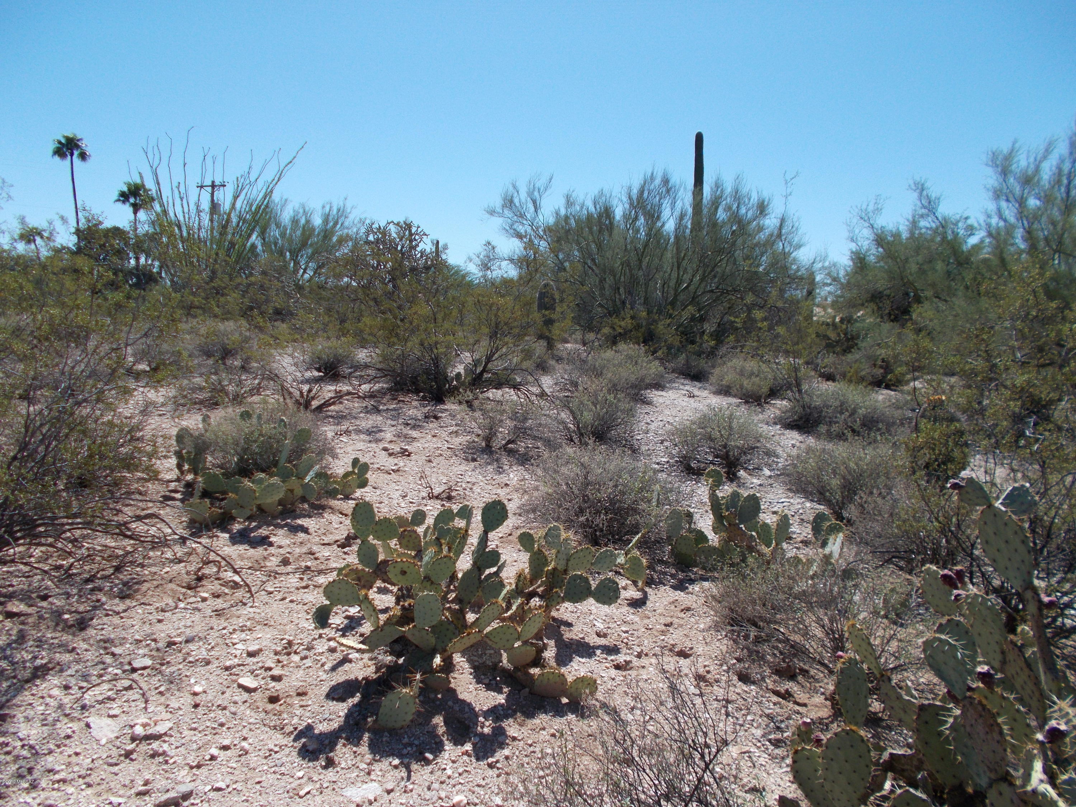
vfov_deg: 53.1
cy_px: 404
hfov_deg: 67.3
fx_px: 808
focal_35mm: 26
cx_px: 538
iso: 80
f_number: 8
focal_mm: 4.6
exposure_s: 1/200
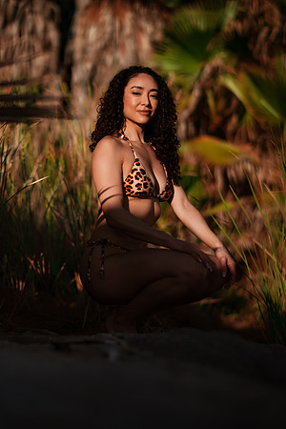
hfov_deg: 23.4
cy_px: 214
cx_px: 143
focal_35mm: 58
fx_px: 691
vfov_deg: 34.5
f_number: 1.8
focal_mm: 58
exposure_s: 1/8000
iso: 50
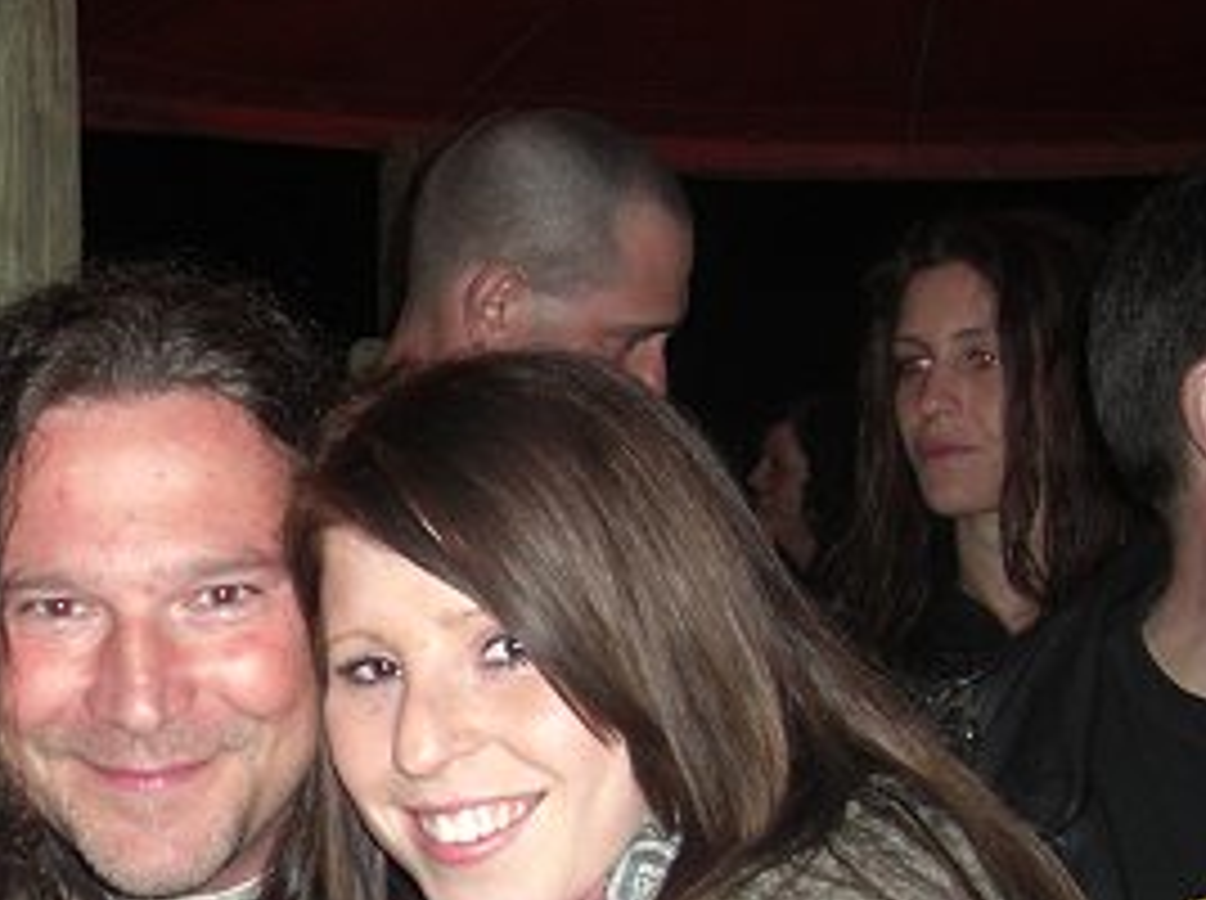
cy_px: 727
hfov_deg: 24.8
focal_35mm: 76
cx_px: 79
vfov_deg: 19.1
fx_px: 2643
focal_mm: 7.9
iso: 200
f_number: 2.8
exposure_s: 1/60
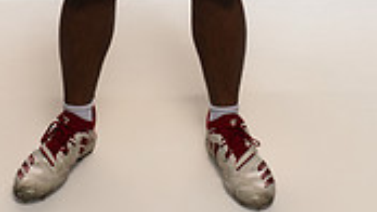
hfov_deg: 16.5
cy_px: -244
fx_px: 1300
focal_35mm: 130
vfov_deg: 8.7
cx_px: 150
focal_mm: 48
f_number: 6.3
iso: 500
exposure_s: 1/200
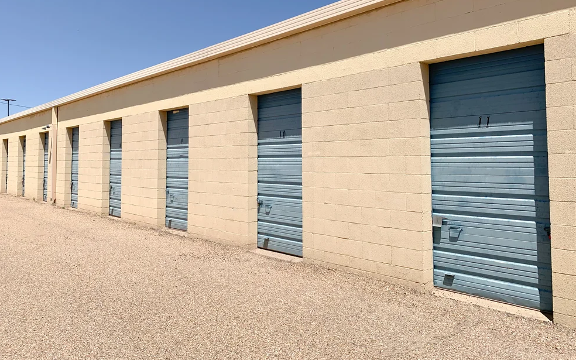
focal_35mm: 28
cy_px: 147
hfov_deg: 66.5
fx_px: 440
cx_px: 290
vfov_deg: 44.3
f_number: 1.8
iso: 25
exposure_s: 1/3400
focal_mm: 4.25
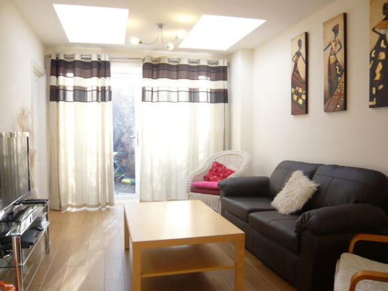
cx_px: 194
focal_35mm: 28
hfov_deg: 63.5
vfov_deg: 49.7
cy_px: 146
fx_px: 314
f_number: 2.8
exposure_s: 1/40
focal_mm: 4.6
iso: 100
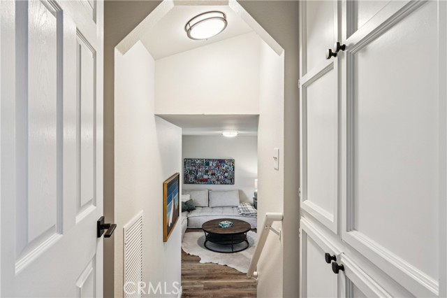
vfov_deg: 59.7
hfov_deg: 81.5
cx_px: 224
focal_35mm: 21
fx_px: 259
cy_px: 149
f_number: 13
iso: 100
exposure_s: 1/1.25
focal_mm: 20.9
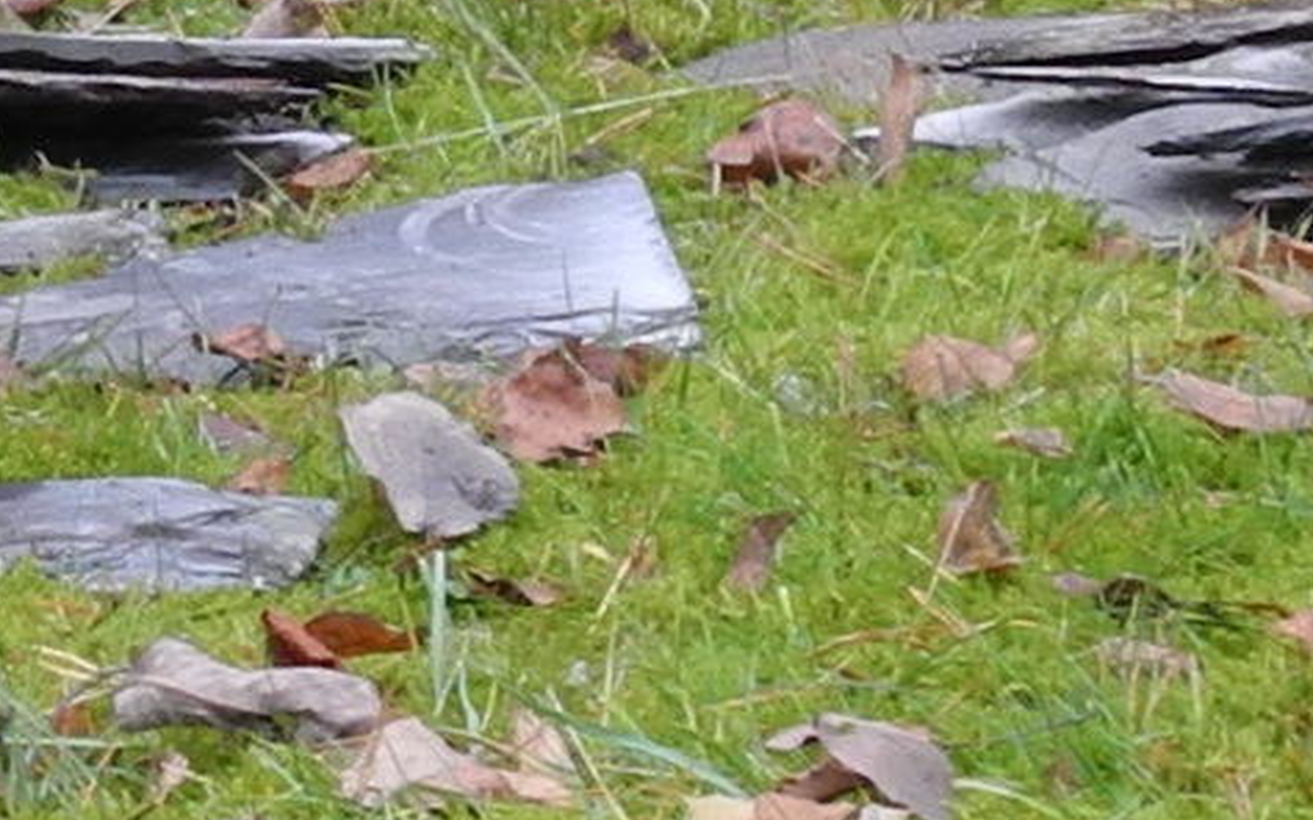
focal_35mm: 621
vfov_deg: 2.1
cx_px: -3161
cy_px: -884
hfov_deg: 3.3
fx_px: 22216
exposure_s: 1/50
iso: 100
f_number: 4
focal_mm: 18.1
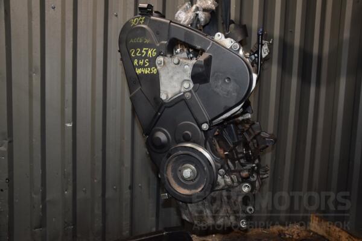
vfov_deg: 40.0
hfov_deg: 57.2
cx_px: 181
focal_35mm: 33
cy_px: 120
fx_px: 332
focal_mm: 22
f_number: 5
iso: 800
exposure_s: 1/60
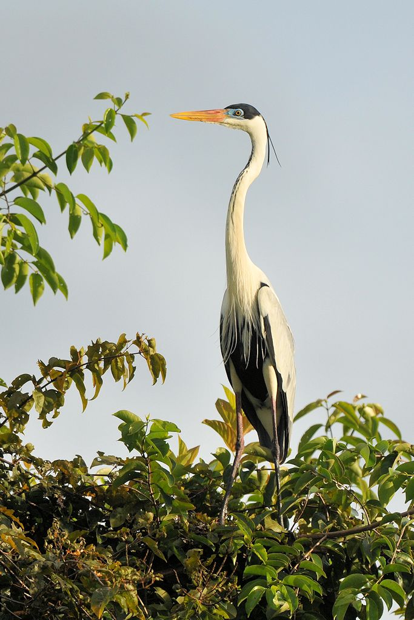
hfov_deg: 1.8
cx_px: 207
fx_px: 12932
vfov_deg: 2.7
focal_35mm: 750
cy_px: 310
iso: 500
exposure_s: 1/3200
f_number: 4
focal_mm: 500
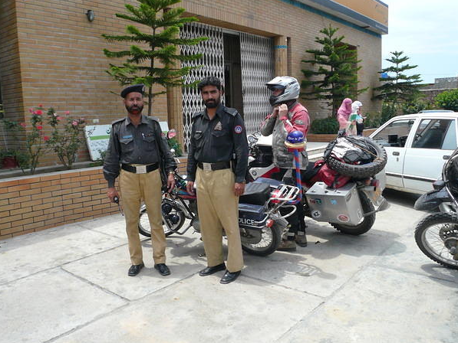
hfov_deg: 59.9
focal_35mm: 30
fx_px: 397
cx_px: 241
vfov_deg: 46.8
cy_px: 168
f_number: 8
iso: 100
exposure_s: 1/160
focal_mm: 4.6
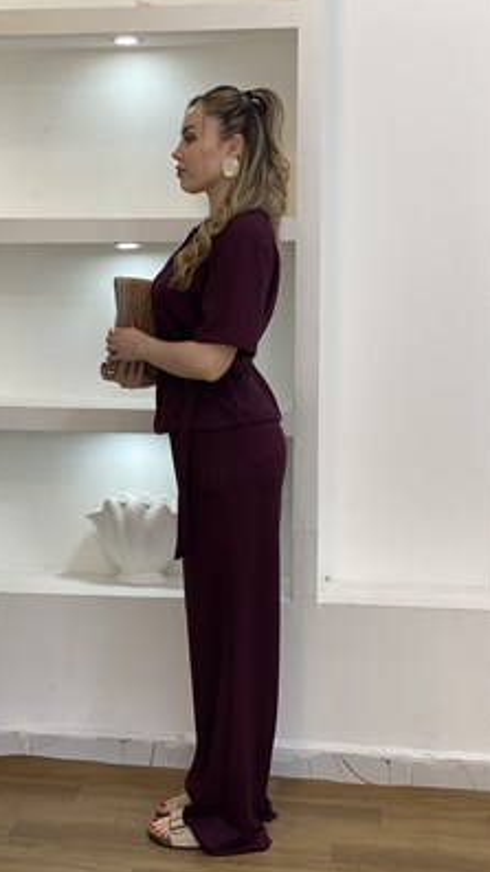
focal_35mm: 59
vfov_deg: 35.5
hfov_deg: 20.3
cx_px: 156
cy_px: 429
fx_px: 1364
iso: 50
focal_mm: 6
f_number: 2
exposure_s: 1/100
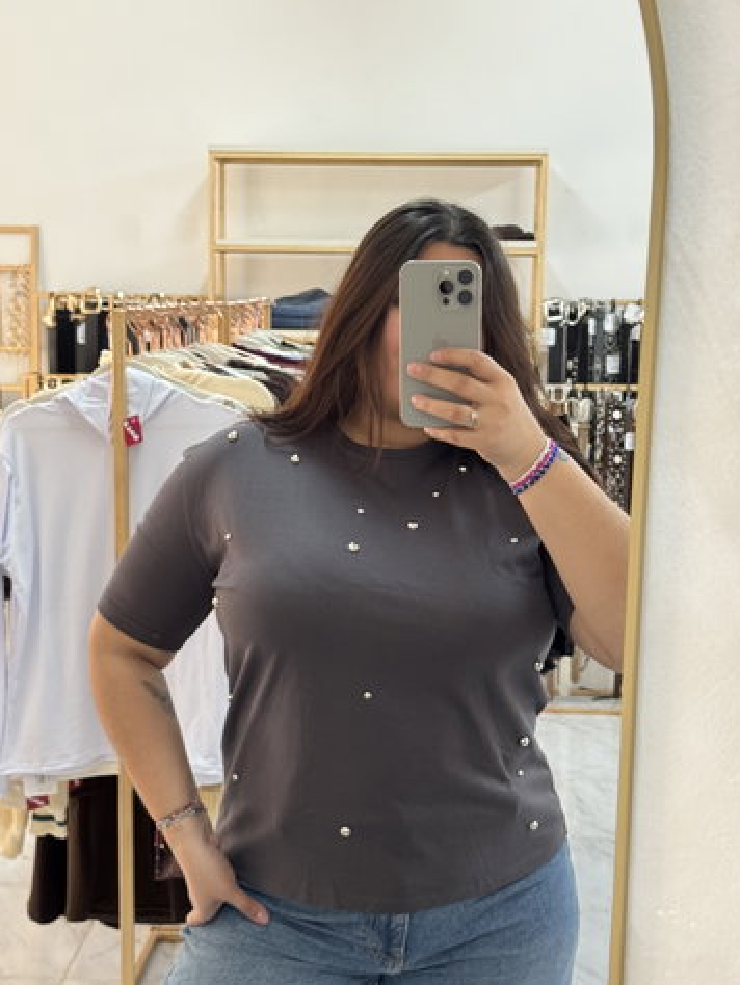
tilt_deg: -7.6
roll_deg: +0.4
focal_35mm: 54
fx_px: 1538
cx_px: 333
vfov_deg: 35.5
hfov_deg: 27.0
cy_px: 502
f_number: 1.78
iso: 320
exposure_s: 1/33
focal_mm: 6.76
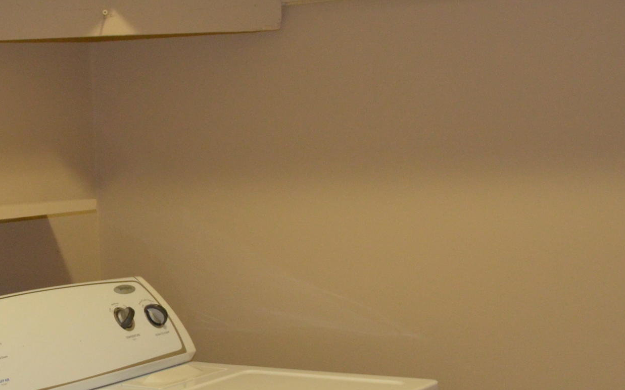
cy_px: 242
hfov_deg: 26.6
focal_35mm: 74
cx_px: 29
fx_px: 1260
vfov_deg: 17.6
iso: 1400
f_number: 3.8
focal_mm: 20
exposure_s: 1/60
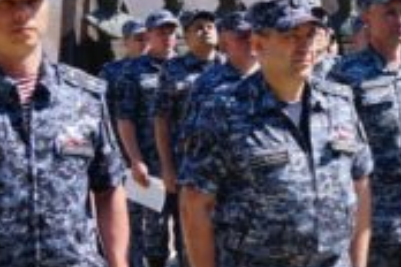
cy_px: 193
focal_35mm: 109
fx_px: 1211
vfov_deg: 12.6
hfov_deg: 17.5
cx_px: 537
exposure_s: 1/320
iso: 100
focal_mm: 21
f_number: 5
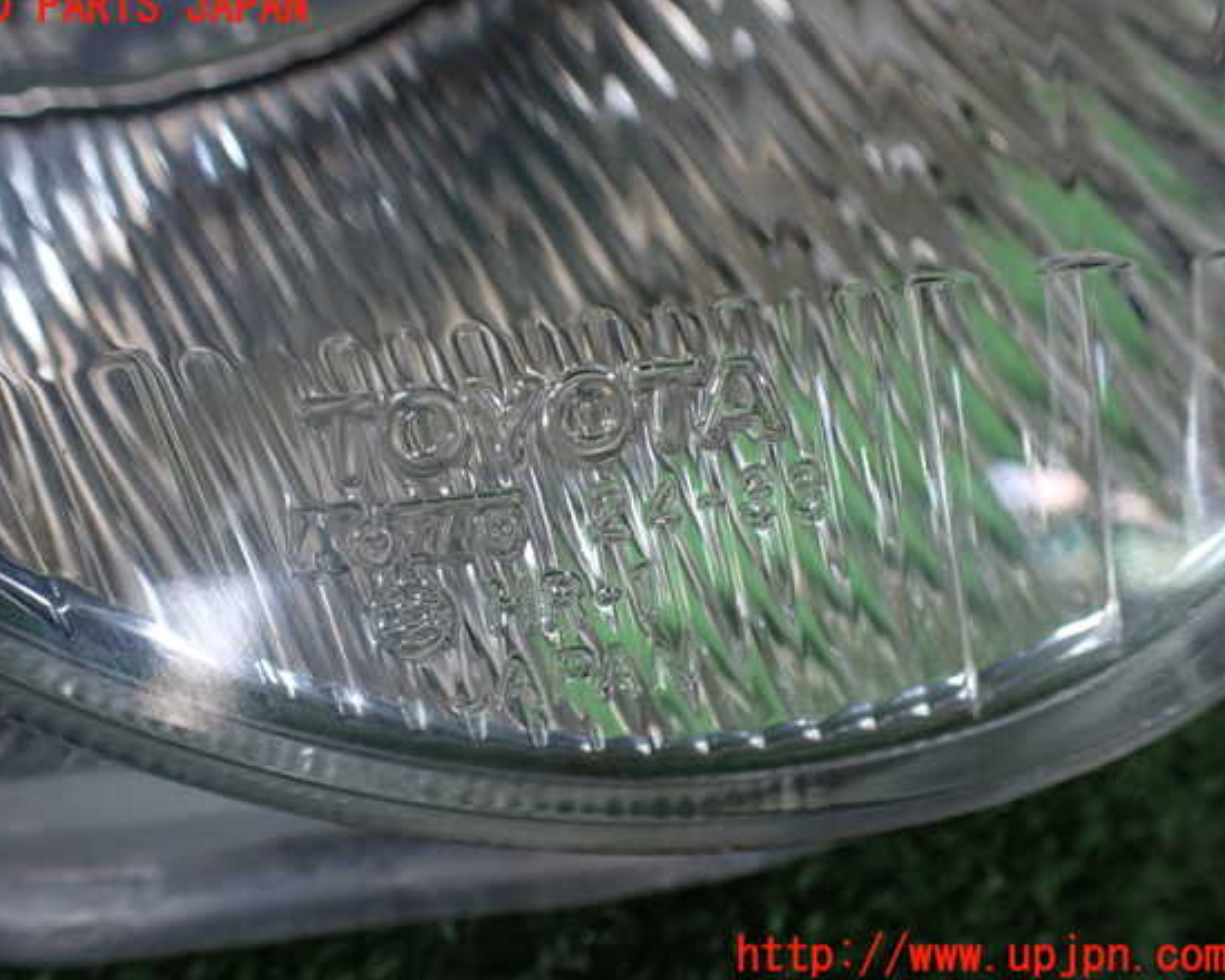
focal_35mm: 32
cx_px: 571
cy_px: 482
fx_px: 1160
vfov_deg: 45.8
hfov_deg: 55.6
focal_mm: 5.4
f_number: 2.3
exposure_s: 1/125
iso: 400
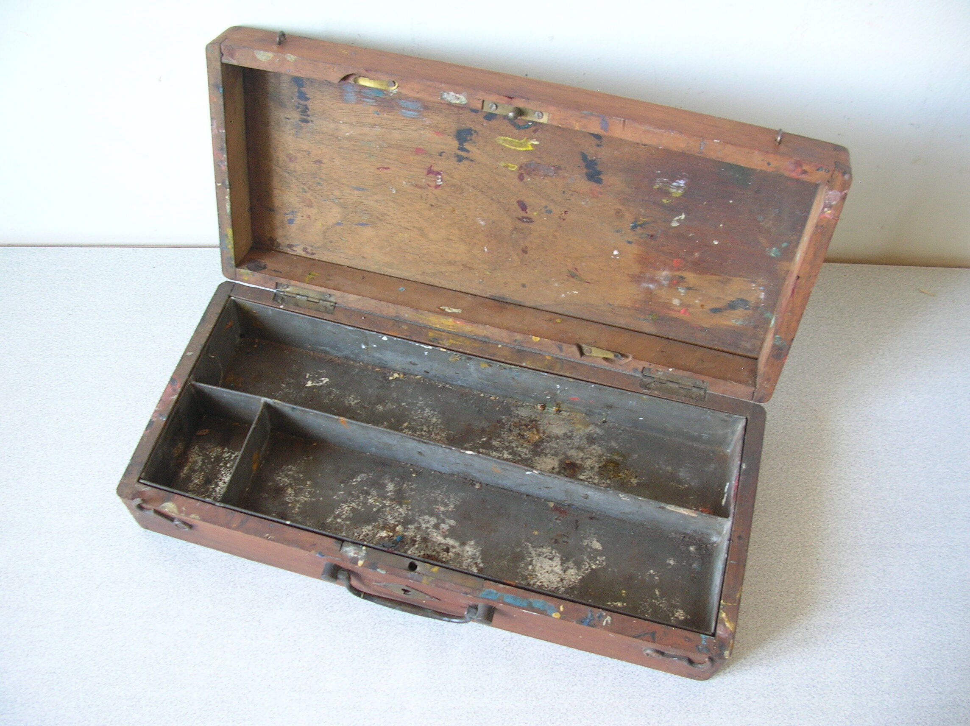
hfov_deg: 52.7
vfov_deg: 40.6
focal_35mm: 35
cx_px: 485
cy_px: 363
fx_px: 980
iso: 57
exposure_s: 1/5.1
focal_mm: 5.8
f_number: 2.8
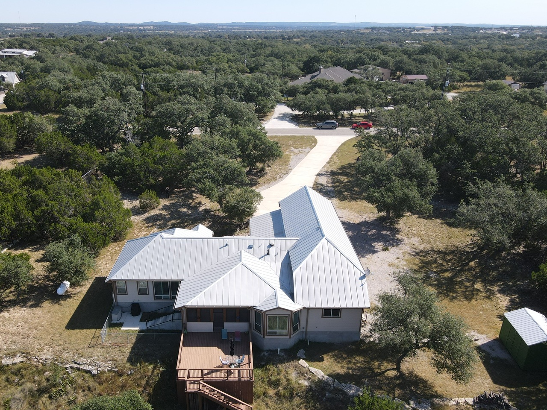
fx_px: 427
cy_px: 229
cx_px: 240
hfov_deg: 65.1
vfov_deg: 51.2
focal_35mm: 27
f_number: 2.8
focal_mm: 4.5
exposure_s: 1/400
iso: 100
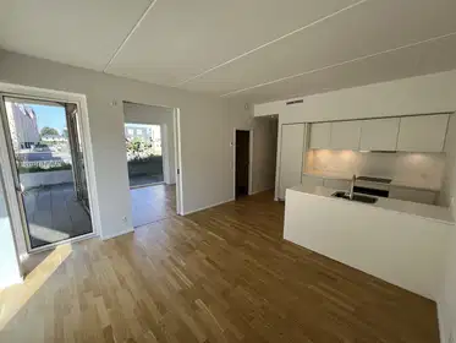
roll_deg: -0.2
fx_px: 171
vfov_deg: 89.9
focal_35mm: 13
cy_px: 172
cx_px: 228
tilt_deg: -8.3
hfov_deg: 106.2
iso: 32
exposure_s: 1/120
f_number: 1.8
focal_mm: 1.57
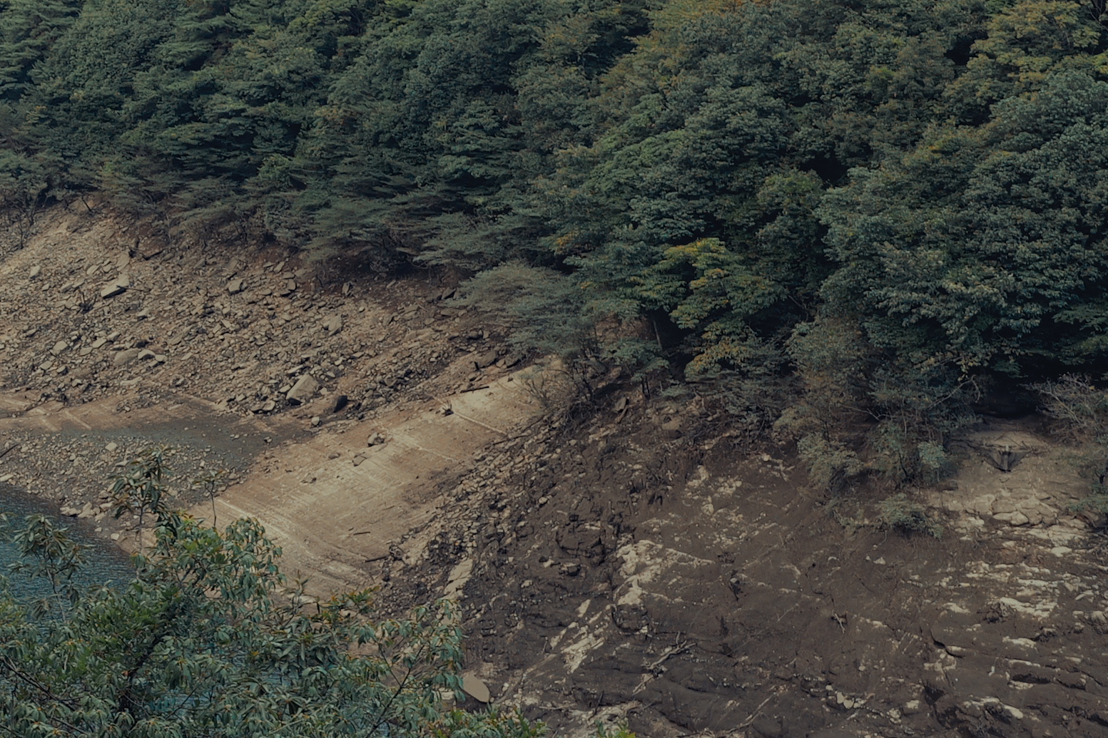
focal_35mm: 85
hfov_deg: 18.2
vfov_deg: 15.7
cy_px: -22
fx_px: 2616
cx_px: -950
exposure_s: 1/160
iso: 100
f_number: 4
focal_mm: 22
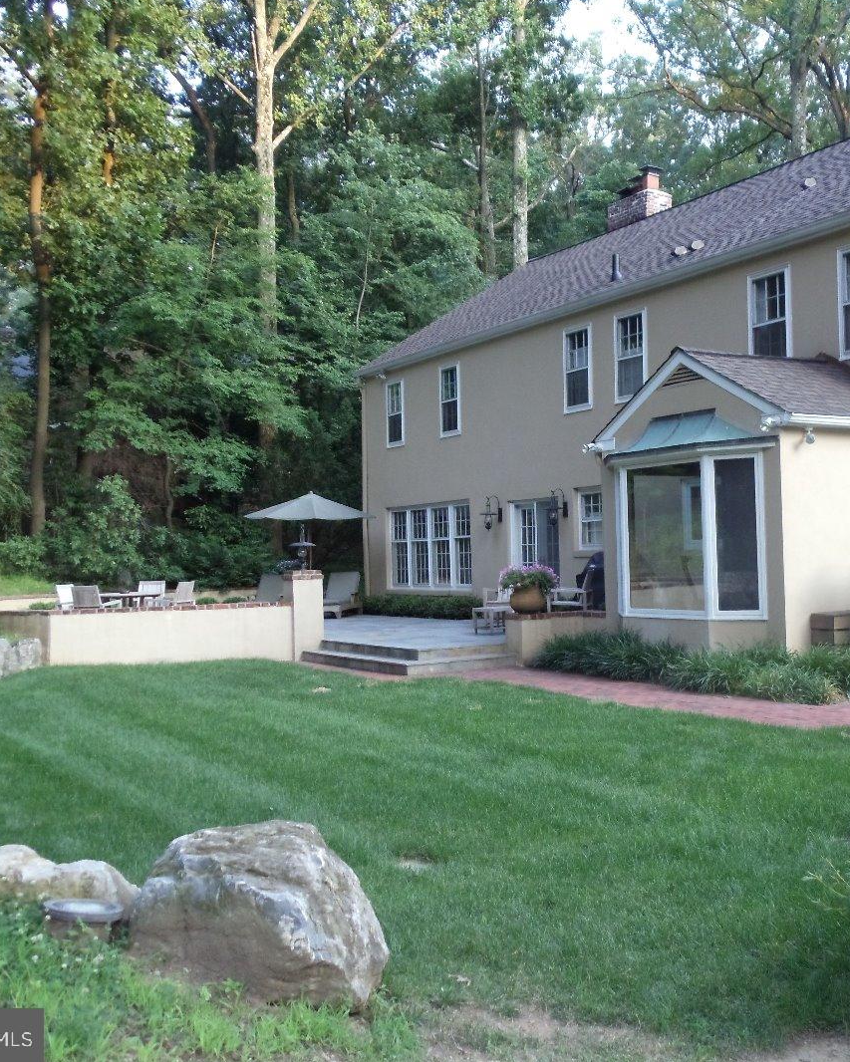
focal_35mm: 58
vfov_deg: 32.5
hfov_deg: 26.0
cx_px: 587
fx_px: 1824
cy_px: 527
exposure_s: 1/50
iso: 200
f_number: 3.5
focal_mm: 6
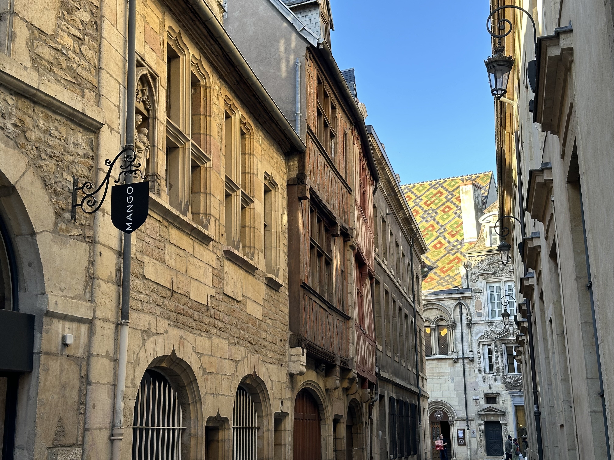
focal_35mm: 48
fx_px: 851
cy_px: 230
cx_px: 307
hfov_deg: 39.7
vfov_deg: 30.3
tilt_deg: +14.1
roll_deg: +0.5
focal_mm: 6.86
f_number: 1.78
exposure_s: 1/331
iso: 64
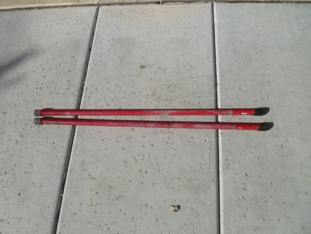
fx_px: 252
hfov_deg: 63.4
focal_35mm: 28
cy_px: 117
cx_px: 156
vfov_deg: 49.8
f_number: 10
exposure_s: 1/1600
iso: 800
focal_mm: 5
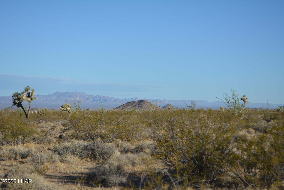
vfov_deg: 16.6
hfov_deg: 24.6
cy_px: 95
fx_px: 651
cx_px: 142
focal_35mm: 82
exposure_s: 1/1600
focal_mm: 55
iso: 400
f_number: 7.1
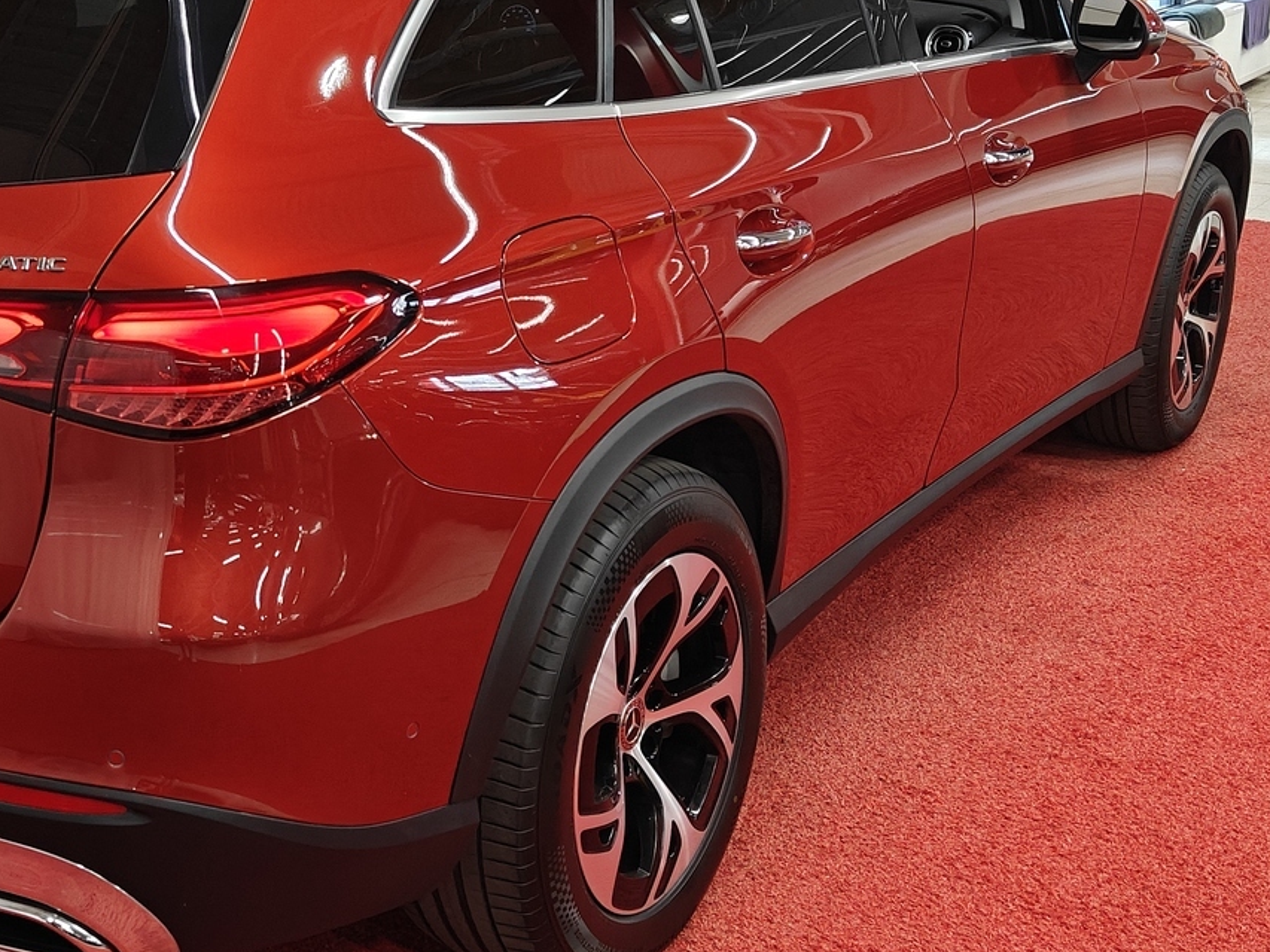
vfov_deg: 27.0
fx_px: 1981
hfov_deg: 34.5
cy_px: 381
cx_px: 255
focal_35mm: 54
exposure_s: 1/100
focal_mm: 5.59
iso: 100
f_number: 1.8
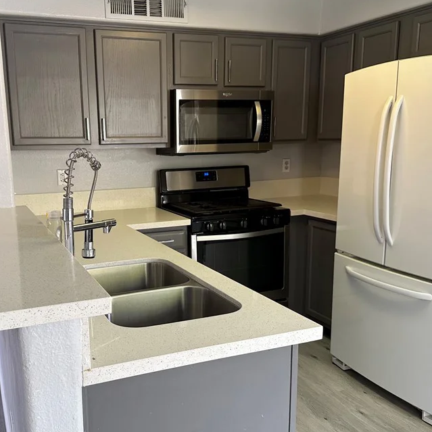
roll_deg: +1.3
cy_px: 235
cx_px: 168
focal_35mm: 34
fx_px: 480
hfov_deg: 48.1
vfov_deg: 48.4
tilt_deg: -11.0
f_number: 1.78
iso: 160
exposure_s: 1/120
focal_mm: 6.86
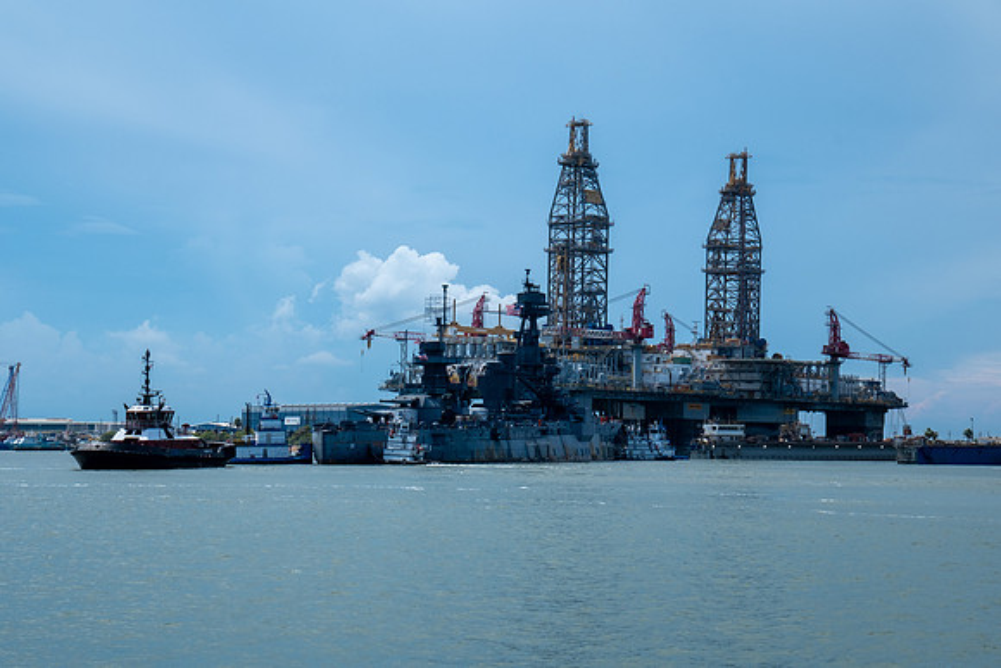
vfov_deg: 19.5
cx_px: 500
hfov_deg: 28.8
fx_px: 1947
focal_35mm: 70
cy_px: 334
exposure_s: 1/300
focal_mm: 46.6
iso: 160
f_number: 11
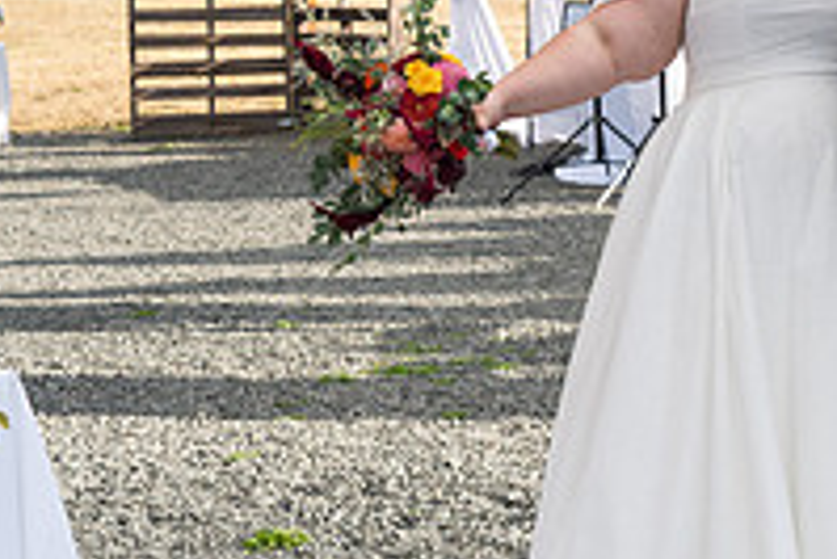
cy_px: 32
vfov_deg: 13.3
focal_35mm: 102
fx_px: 2373
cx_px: 921
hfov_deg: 19.2
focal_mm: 35
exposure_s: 1/1600
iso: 400
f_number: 4.5
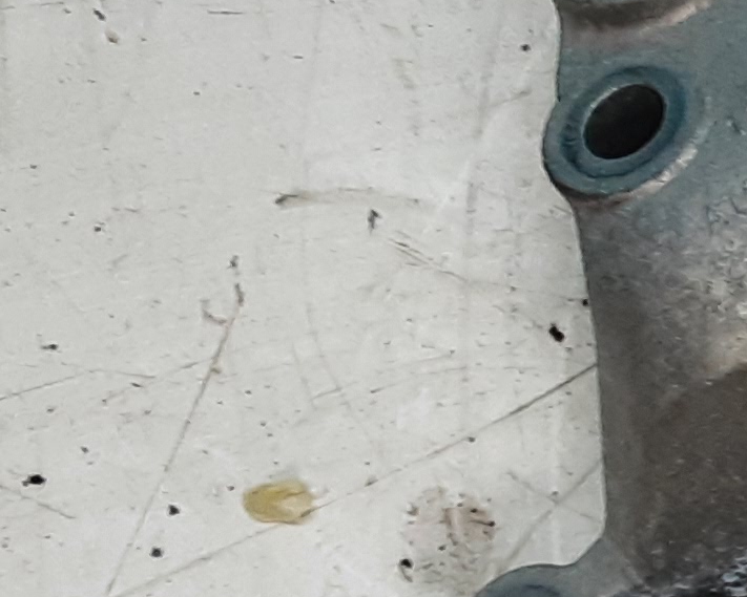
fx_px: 2675
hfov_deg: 14.7
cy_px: 651
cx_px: 1160
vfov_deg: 12.5
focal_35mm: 121
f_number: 1.9
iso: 80
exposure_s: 1/50
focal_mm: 2.91
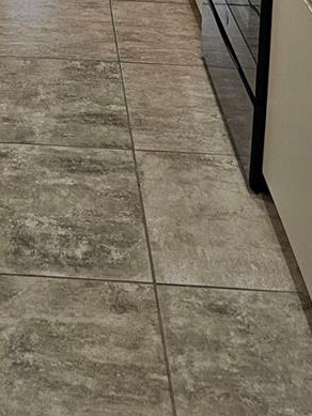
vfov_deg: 22.2
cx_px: -16
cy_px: -220
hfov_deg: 20.0
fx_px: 853
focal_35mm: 71
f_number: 1.7
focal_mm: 6.3
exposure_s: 1/120
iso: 320
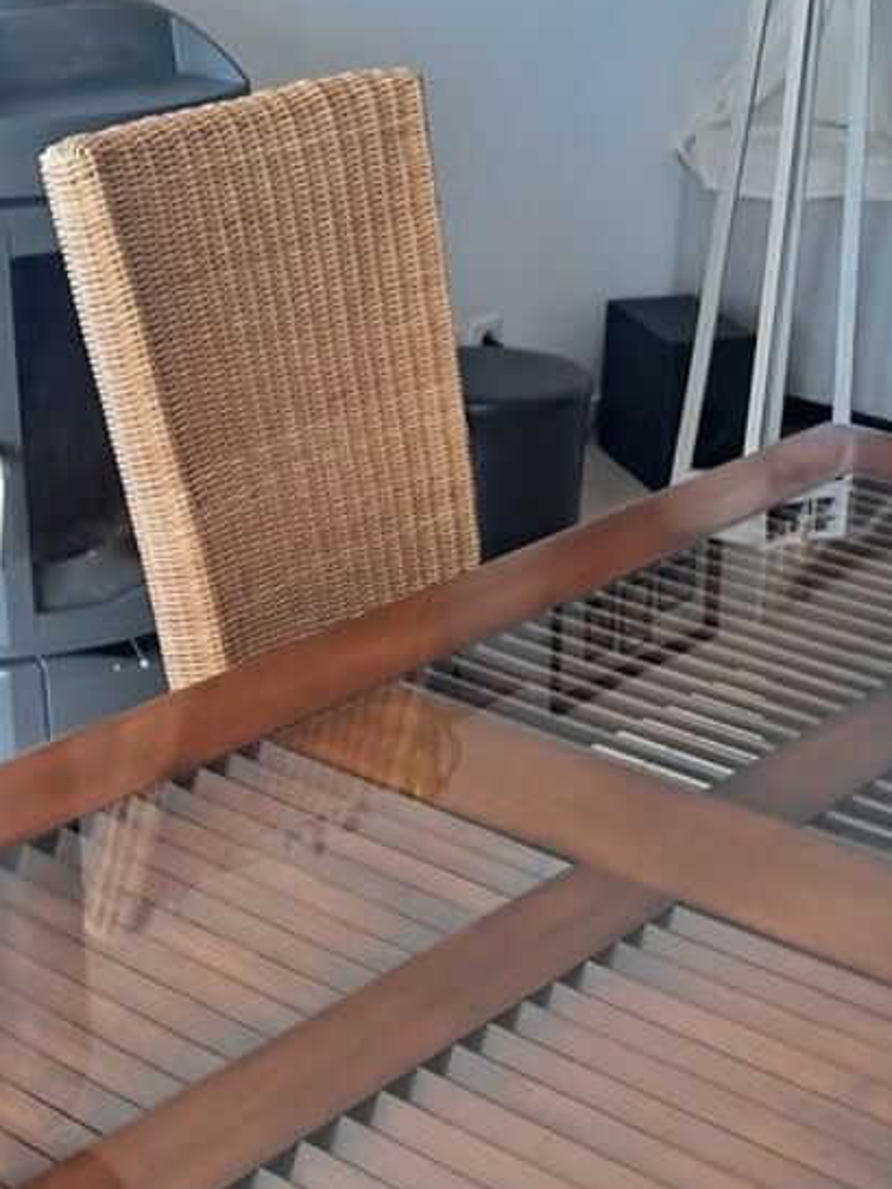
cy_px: 939
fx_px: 2267
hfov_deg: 22.3
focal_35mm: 66
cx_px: 460
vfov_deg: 28.8
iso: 160
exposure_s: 1/50
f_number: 1.8
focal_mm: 4
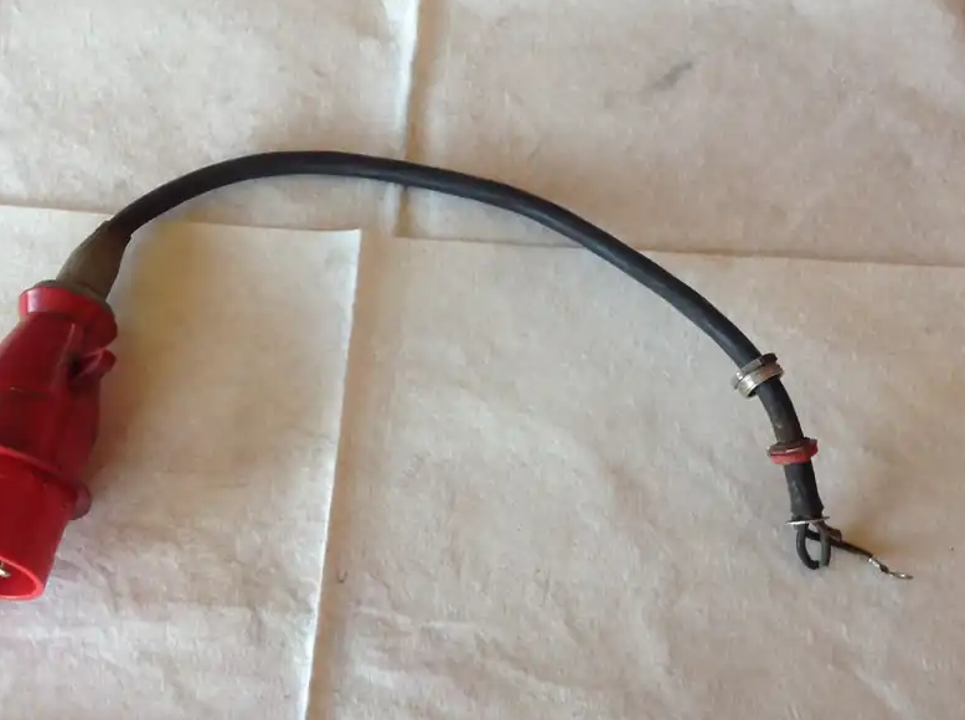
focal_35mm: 45
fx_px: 1252
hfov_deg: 42.1
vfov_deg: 32.0
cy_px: 422
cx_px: 428
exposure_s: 1/15
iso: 80
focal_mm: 4.28
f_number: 2.4
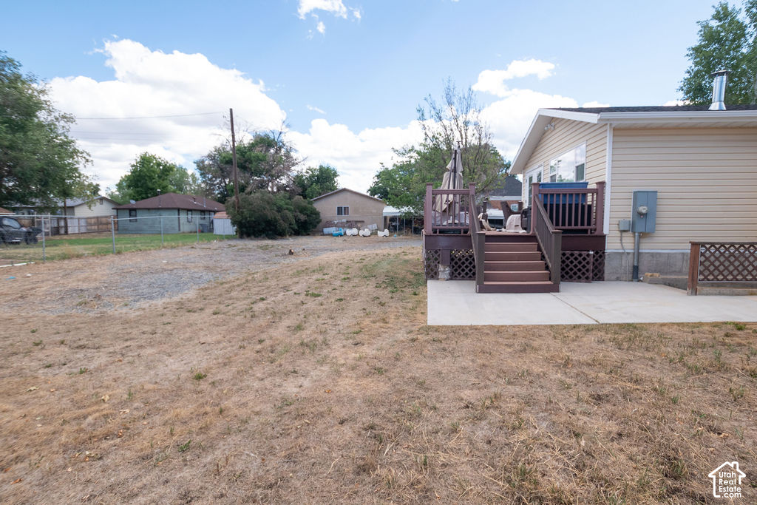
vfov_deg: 70.5
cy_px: 252
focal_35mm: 17
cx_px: 378
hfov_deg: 93.3
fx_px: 357
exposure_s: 1/1000
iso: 500
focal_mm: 11.5
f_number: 5
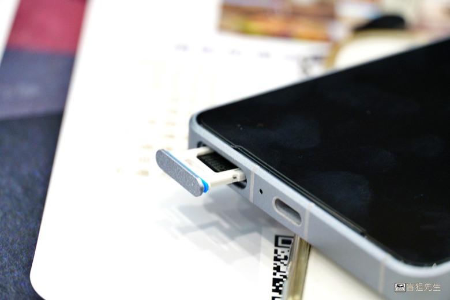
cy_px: 150
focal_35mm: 174
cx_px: 225
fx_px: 2175
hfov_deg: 11.8
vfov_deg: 7.9
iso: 2000
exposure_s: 1/60
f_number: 5.6
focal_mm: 116
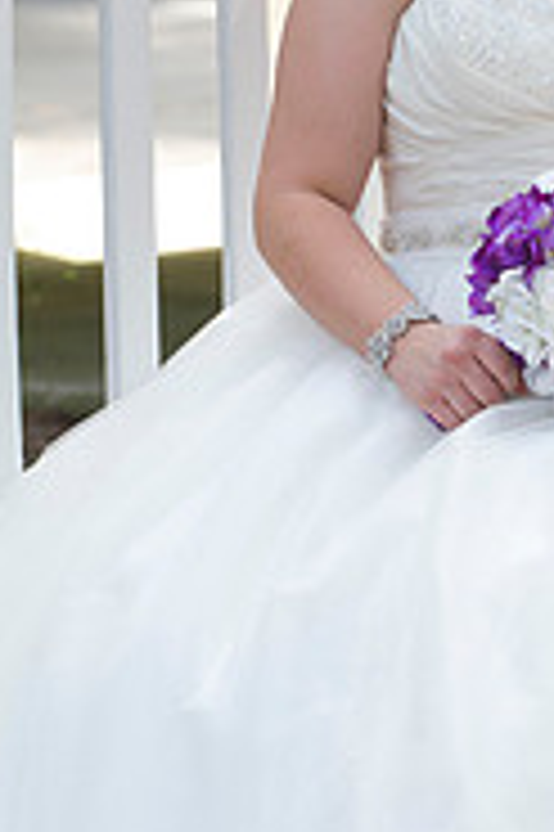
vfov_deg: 6.3
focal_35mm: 329
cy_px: 396
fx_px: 7608
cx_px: 588
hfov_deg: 4.2
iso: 320
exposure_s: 1/160
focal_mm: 135
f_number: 5
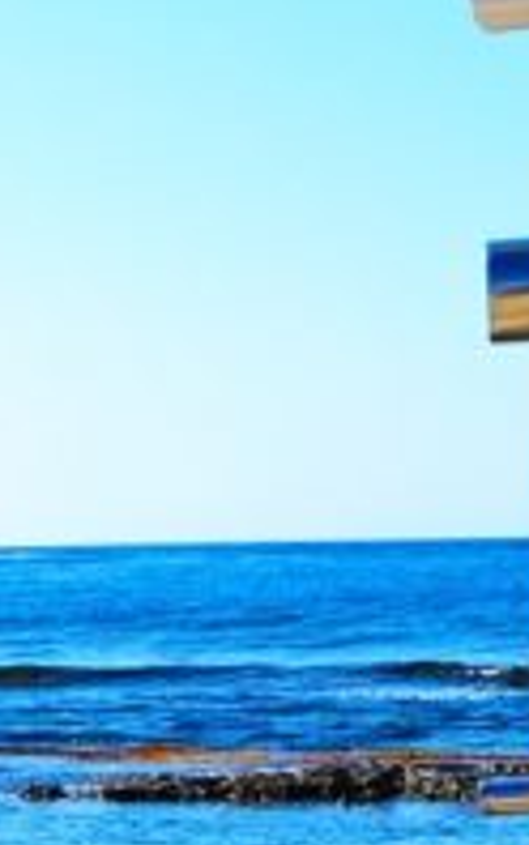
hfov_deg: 8.3
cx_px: 371
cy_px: 1206
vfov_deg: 12.7
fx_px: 3639
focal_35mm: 158
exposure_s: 1/500
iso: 320
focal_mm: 20
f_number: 11
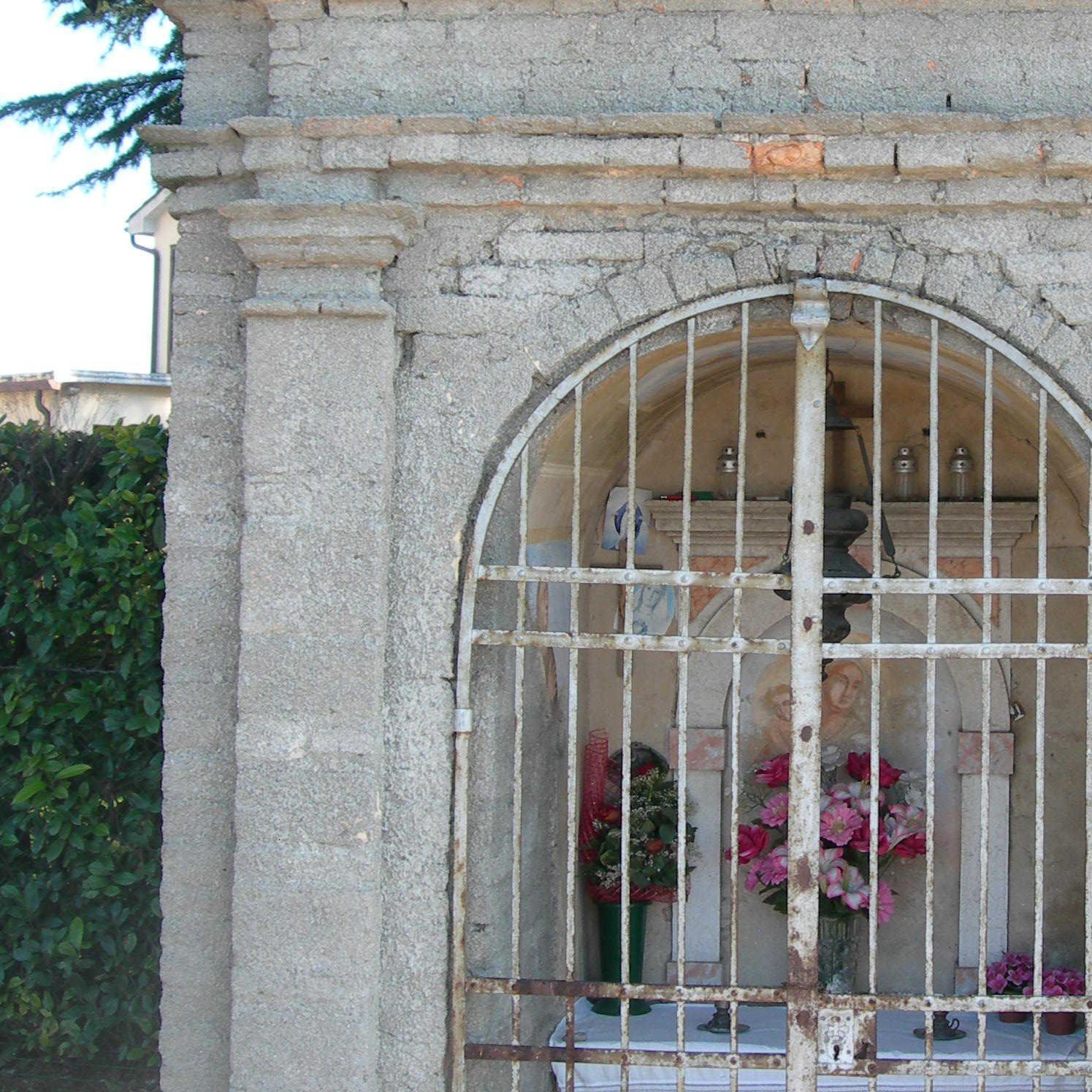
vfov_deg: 24.9
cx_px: 806
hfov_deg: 24.7
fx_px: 2463
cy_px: 408
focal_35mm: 69
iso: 50
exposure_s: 1/71.4
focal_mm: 7.8
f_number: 4.8
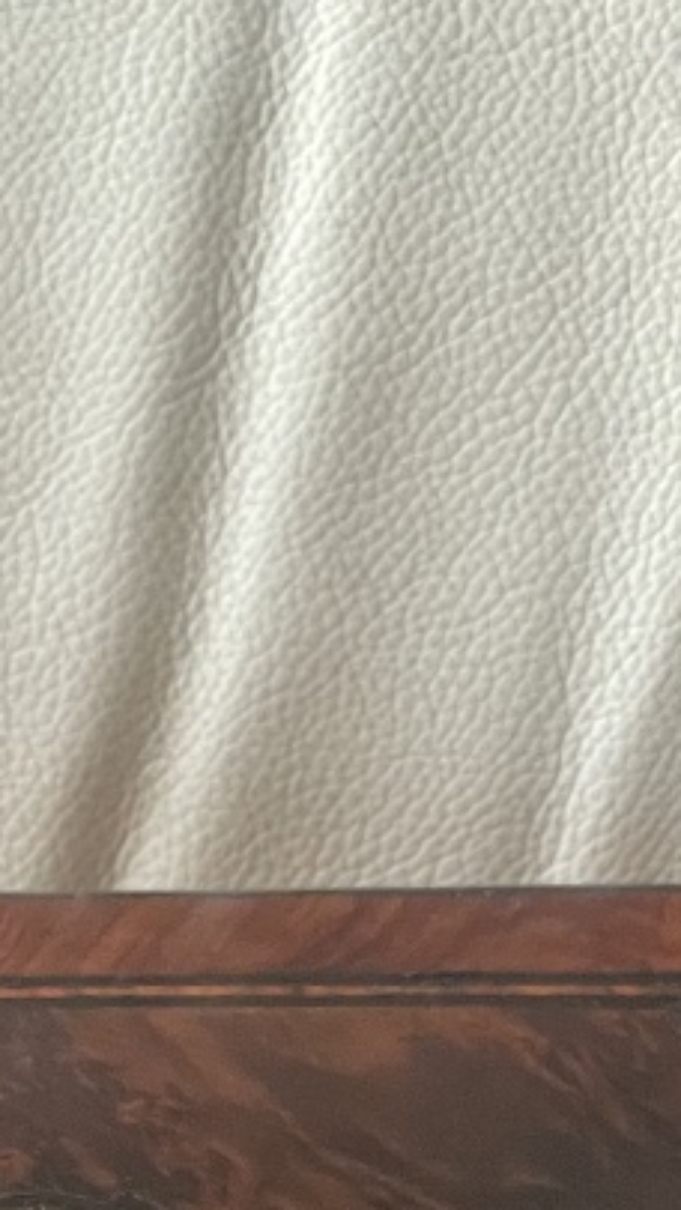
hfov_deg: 7.2
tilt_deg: -68.2
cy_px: 1604
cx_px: -27
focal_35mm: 168
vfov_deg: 12.4
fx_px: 5390
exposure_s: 1/67
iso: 200
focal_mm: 6
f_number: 2
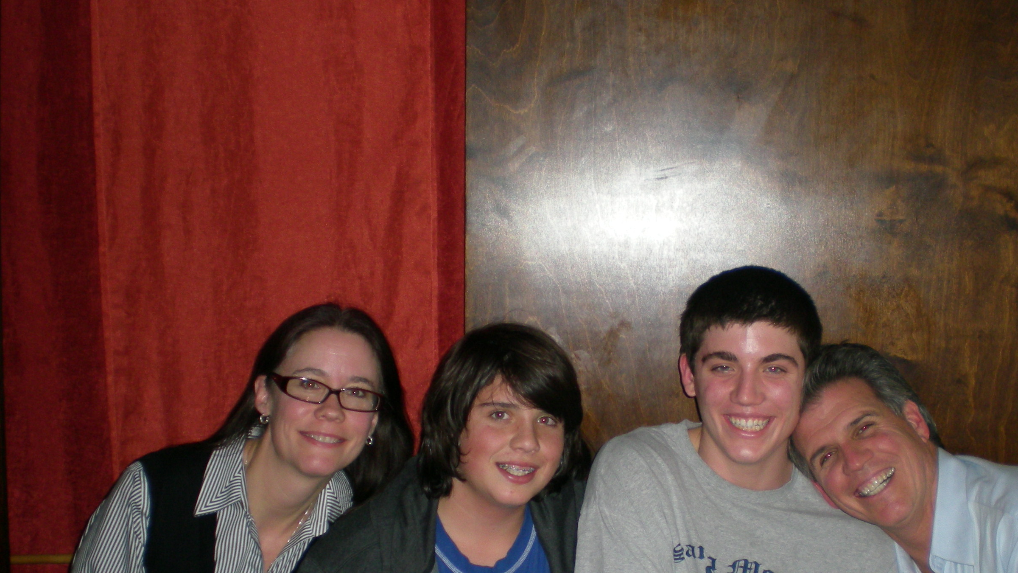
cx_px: 623
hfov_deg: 39.0
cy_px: 382
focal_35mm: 53
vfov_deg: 22.5
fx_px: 1431
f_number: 3.1
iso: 103
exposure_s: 1/60
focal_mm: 6.3
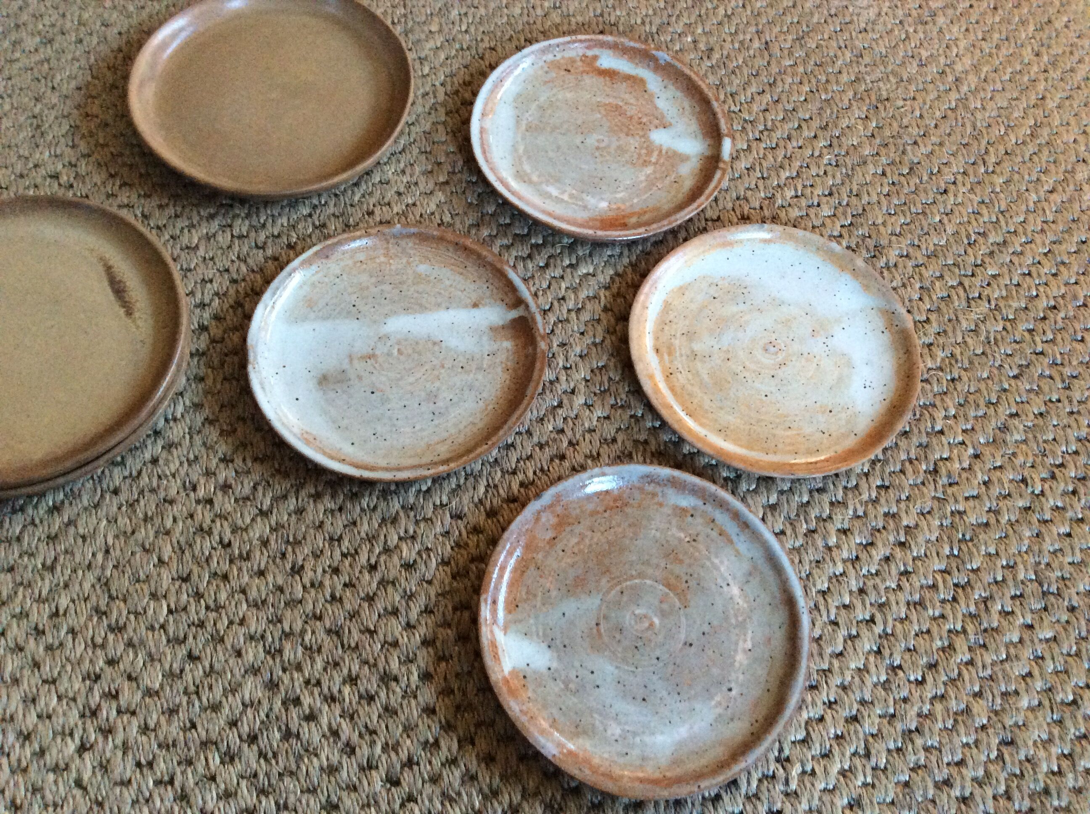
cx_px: 545
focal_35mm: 32
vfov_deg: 44.1
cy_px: 407
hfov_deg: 56.9
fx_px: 1006
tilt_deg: -62.8
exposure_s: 1/25
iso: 250
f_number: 2.4
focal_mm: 3.3
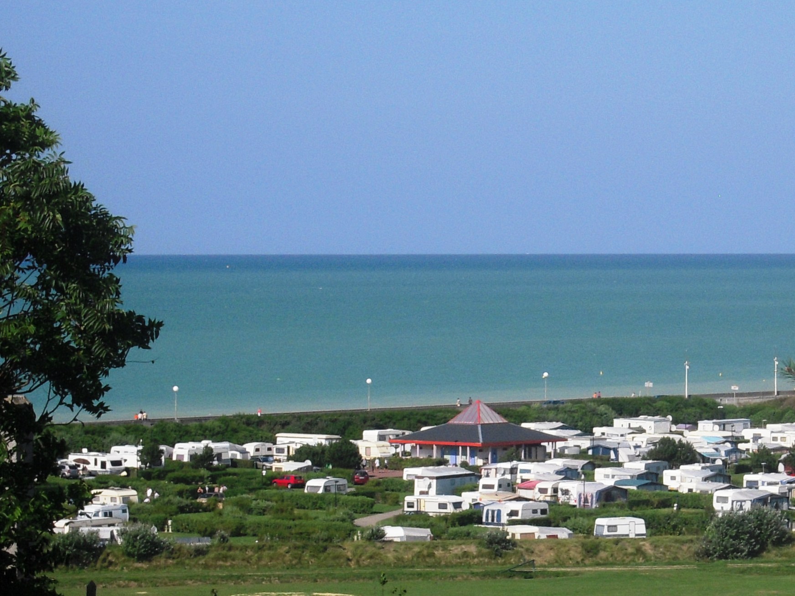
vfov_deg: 16.4
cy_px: 298
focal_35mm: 90
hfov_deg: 21.8
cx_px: 398
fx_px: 2066
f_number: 5
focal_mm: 16.1
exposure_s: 1/800
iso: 100
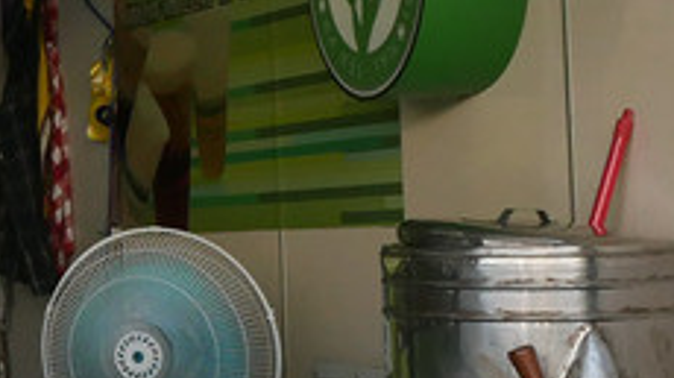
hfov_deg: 13.1
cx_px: -671
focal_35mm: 142
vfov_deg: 8.5
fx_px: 2536
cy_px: 135
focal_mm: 15
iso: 640
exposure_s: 1/60
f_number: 10
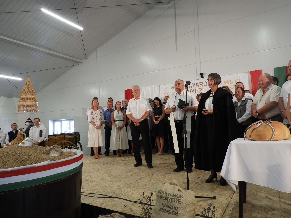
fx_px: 202
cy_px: 109
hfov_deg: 71.6
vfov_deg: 56.8
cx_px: 146
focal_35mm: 24
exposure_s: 1/30
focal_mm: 4.3
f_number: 3.3
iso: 140
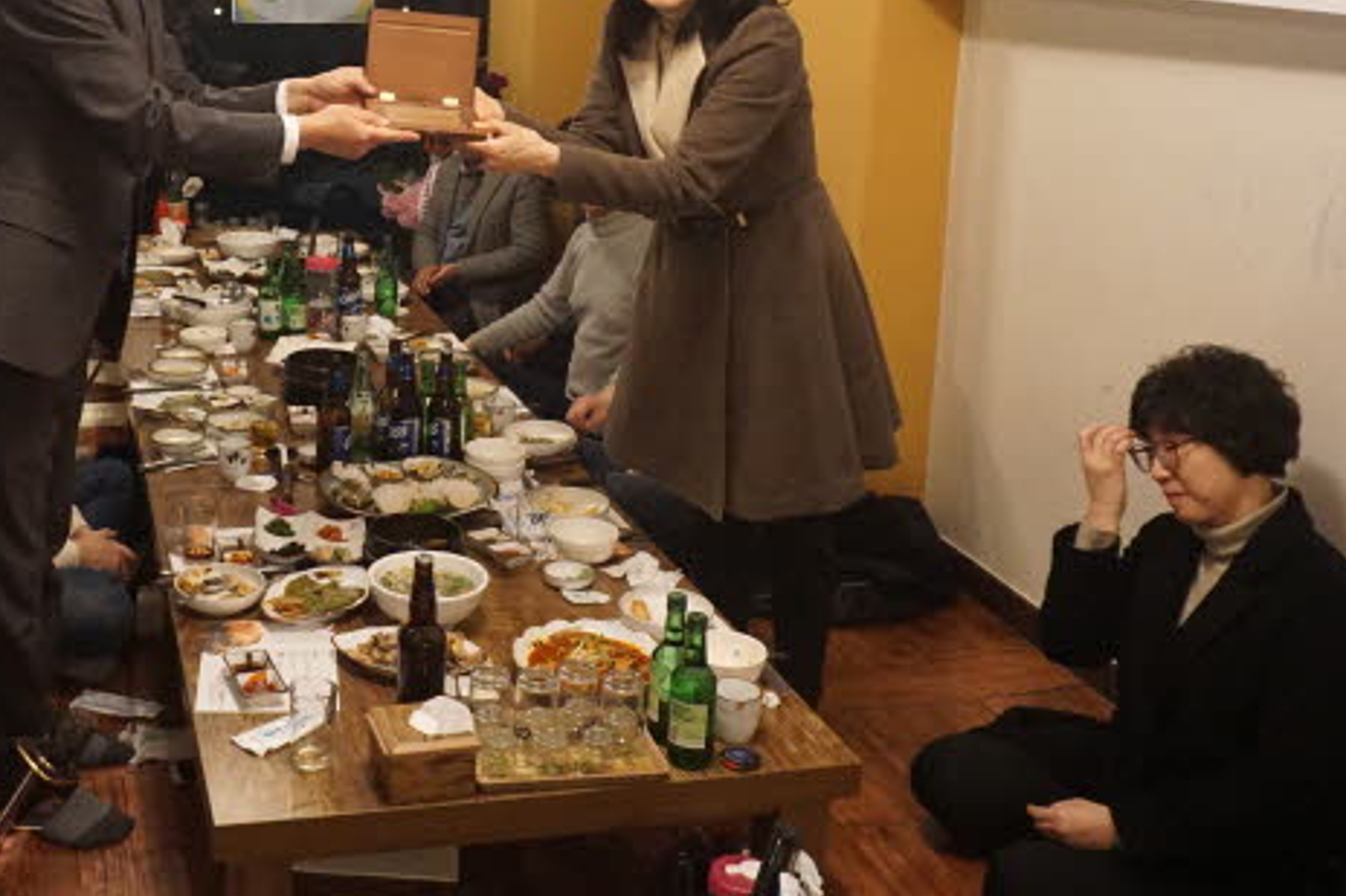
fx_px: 1644
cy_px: 187
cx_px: 357
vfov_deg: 29.8
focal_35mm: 44
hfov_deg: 43.3
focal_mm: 16
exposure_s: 1/125
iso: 3200
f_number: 3.5
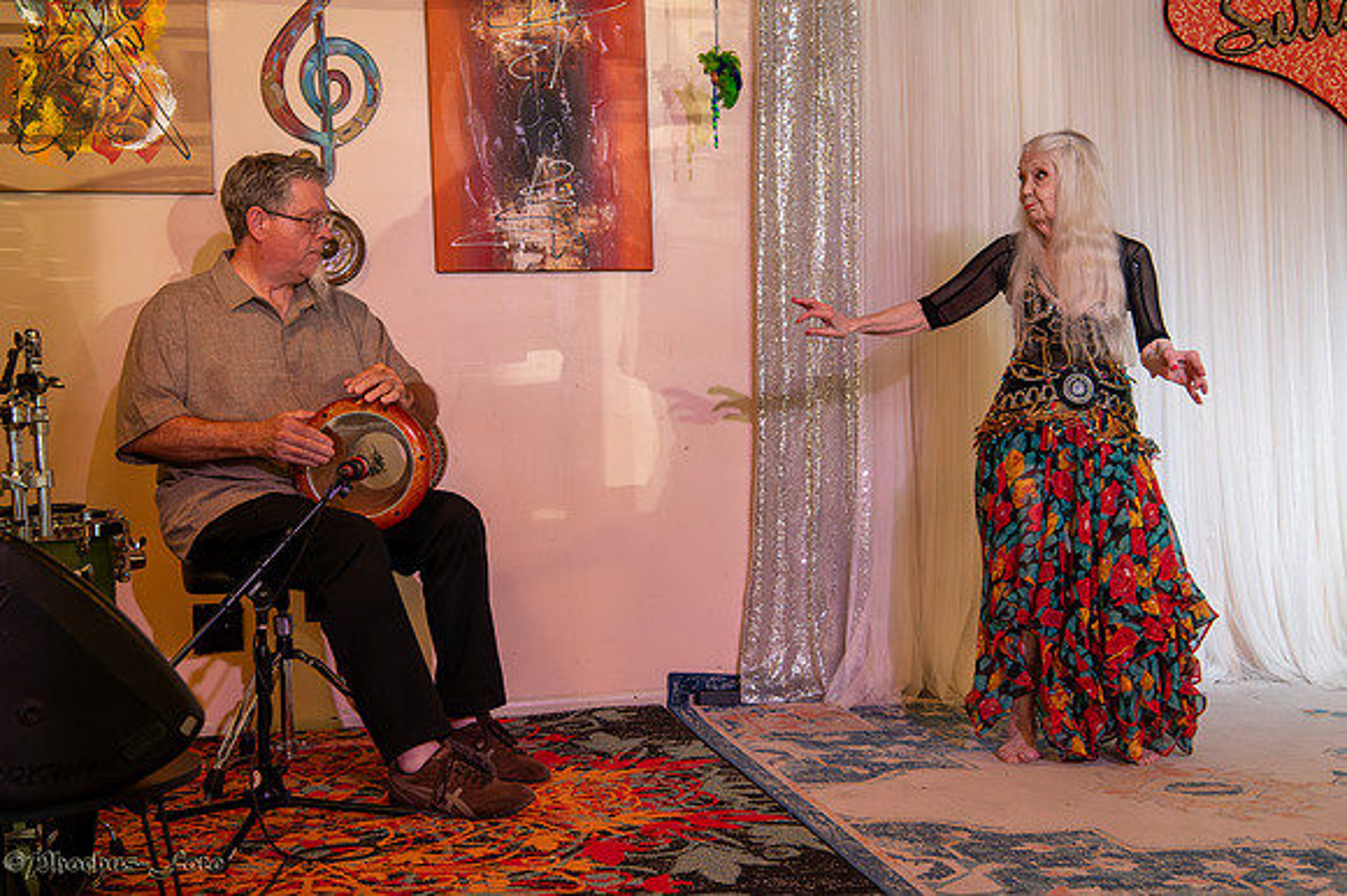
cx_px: 701
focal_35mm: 46
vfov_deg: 29.2
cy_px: 448
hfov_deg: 42.8
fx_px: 1719
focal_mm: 40
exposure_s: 1/320
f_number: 5.6
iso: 12800
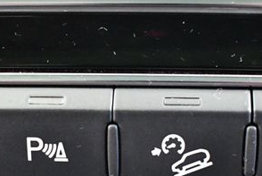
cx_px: 145
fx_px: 729
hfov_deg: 20.4
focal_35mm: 100
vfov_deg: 13.6
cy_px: 172
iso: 9000
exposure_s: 1/60
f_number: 3.8
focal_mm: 23
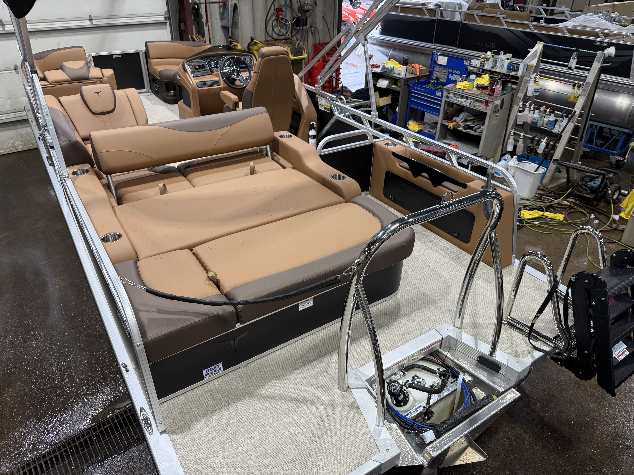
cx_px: 317
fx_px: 440
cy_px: 238
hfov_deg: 71.6
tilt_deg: -31.6
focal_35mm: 24
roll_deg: -0.8
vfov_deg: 56.8
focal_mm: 6.76
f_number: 1.78
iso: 100
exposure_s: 1/120
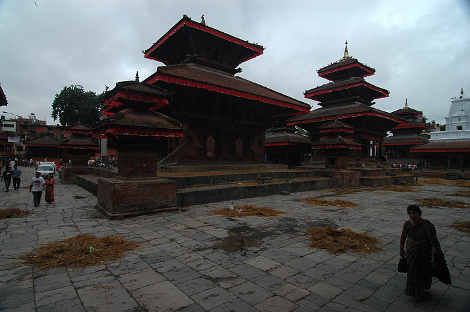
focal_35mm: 18
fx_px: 235
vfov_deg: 67.3
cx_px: 235
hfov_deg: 90.1
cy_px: 156
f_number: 6.3
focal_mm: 12
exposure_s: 1/80
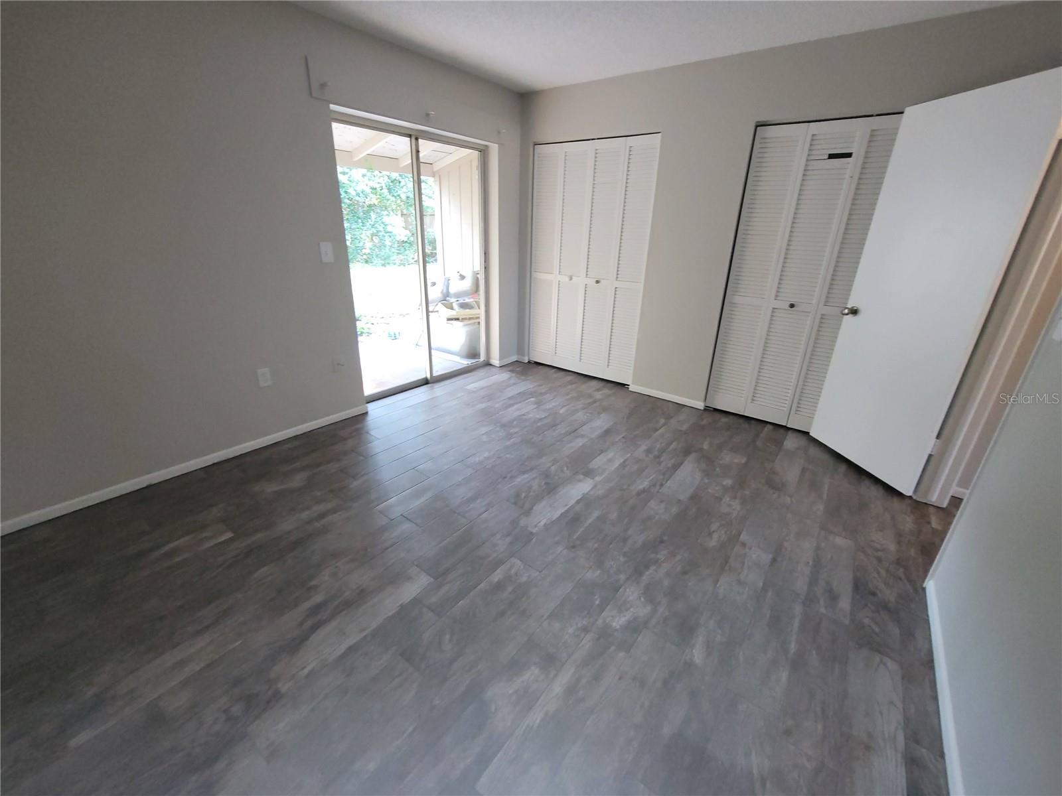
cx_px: 531
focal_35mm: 13
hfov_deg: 106.2
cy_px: 398
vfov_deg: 89.9
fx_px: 399
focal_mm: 2.2
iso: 320
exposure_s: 1/40
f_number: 2.2
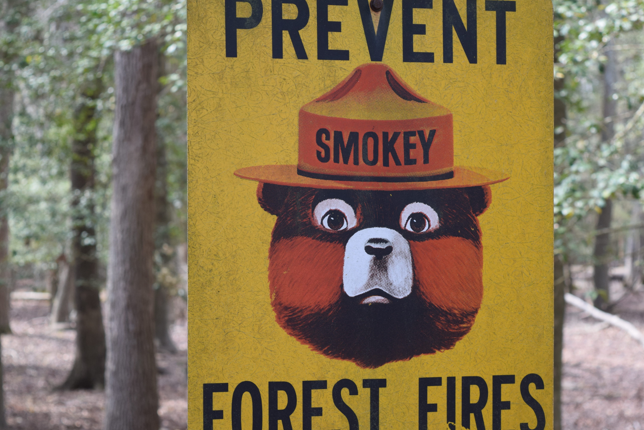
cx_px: 351
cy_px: 222
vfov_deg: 14.3
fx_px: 1710
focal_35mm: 96
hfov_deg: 21.3
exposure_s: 1/160
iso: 400
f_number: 6.3
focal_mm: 55
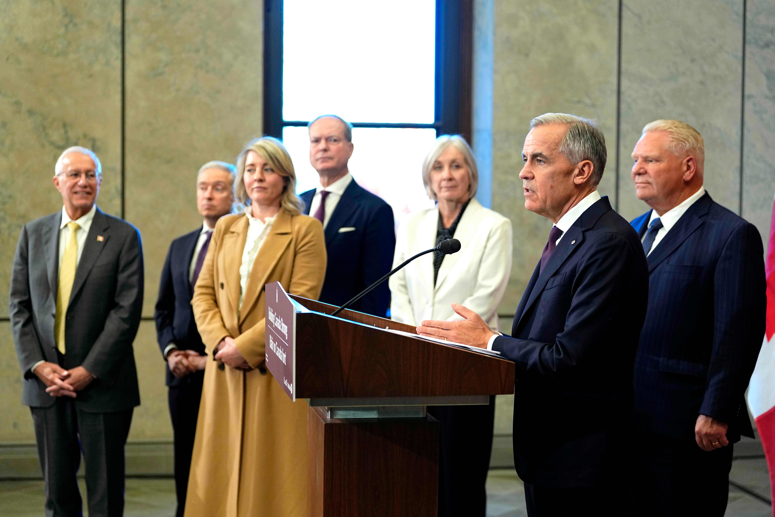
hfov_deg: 28.8
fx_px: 1507
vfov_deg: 19.5
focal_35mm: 70
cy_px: 258
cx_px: 388
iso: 1600
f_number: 2.8
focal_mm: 70
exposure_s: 1/400
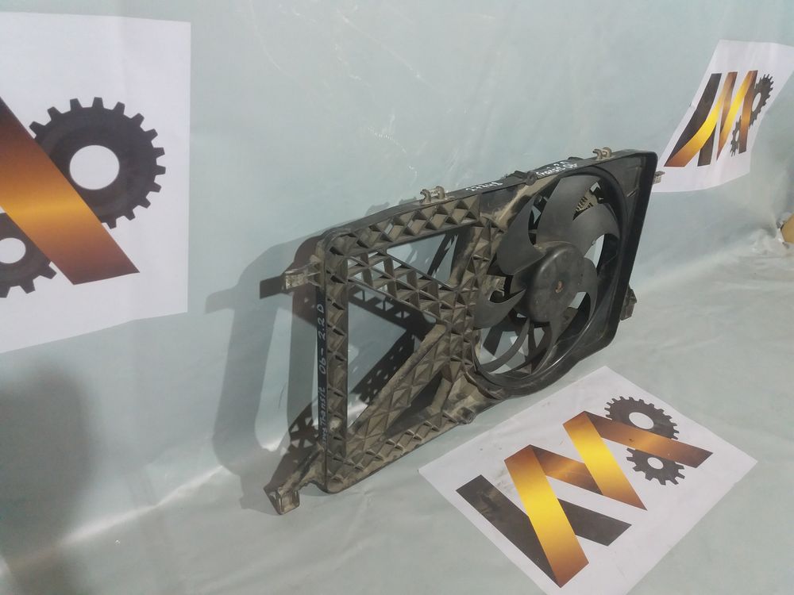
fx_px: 642
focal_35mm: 28
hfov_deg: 63.4
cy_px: 298
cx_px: 397
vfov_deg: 49.7
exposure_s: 1/17
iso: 200
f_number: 1.9
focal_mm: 3.7
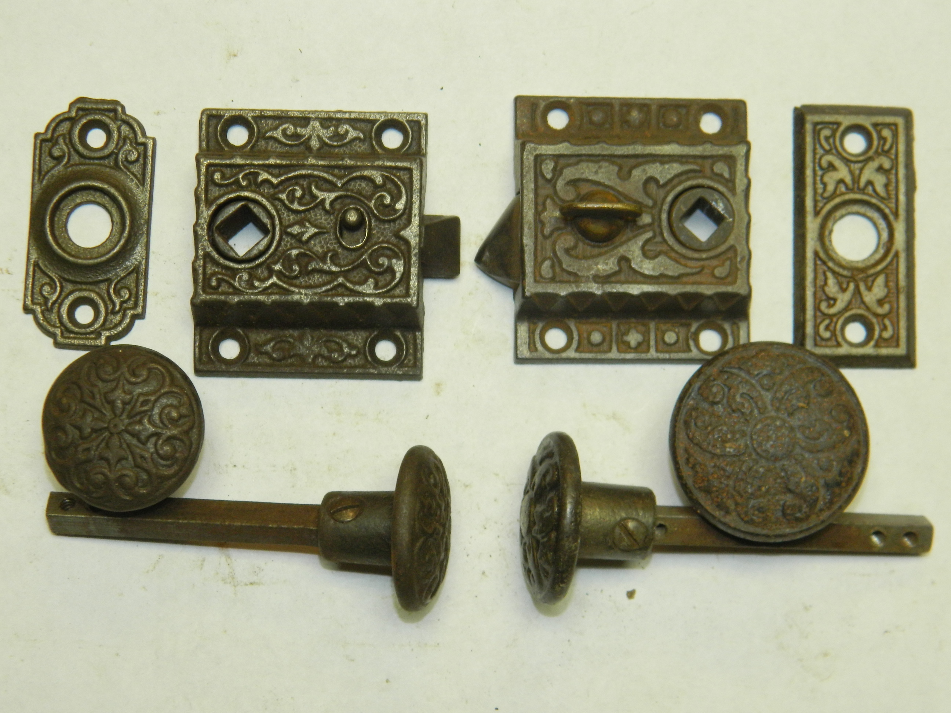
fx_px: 2308
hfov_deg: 23.3
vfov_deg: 17.6
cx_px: 476
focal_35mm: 84
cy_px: 356
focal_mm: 15.1
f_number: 4.2
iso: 200
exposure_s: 1/30
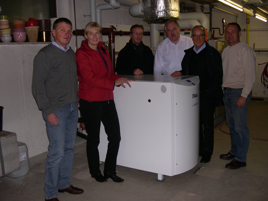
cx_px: 134
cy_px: 100
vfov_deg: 37.7
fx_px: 294
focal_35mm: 38
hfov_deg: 49.0
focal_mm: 8
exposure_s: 1/60
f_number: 2.8
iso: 100
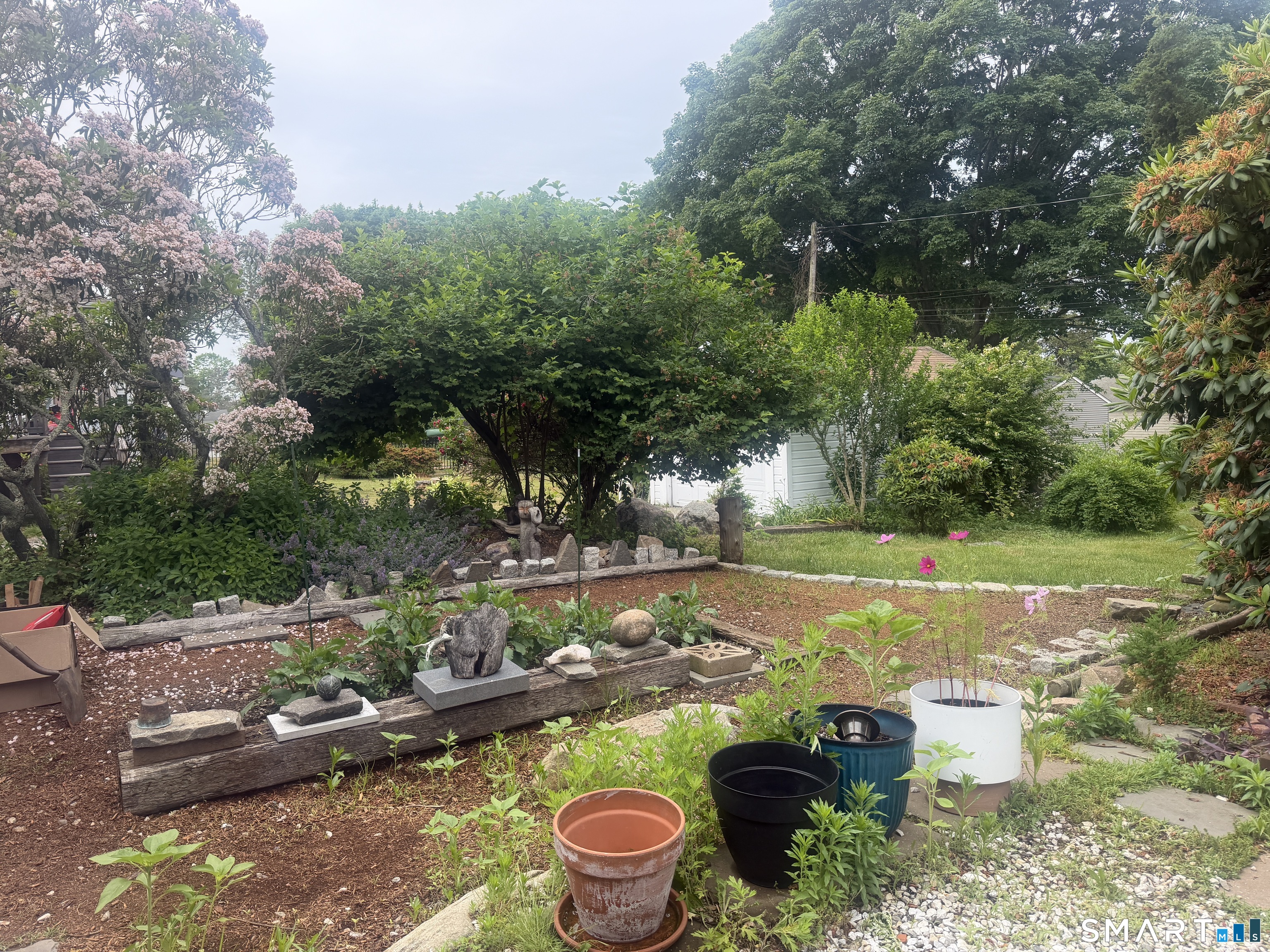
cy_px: 476
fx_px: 881
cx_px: 635
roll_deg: +0.2
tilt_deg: -2.0
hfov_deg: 71.6
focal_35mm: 24
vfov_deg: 56.8
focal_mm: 6.76
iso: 100
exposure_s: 1/1174
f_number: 1.78
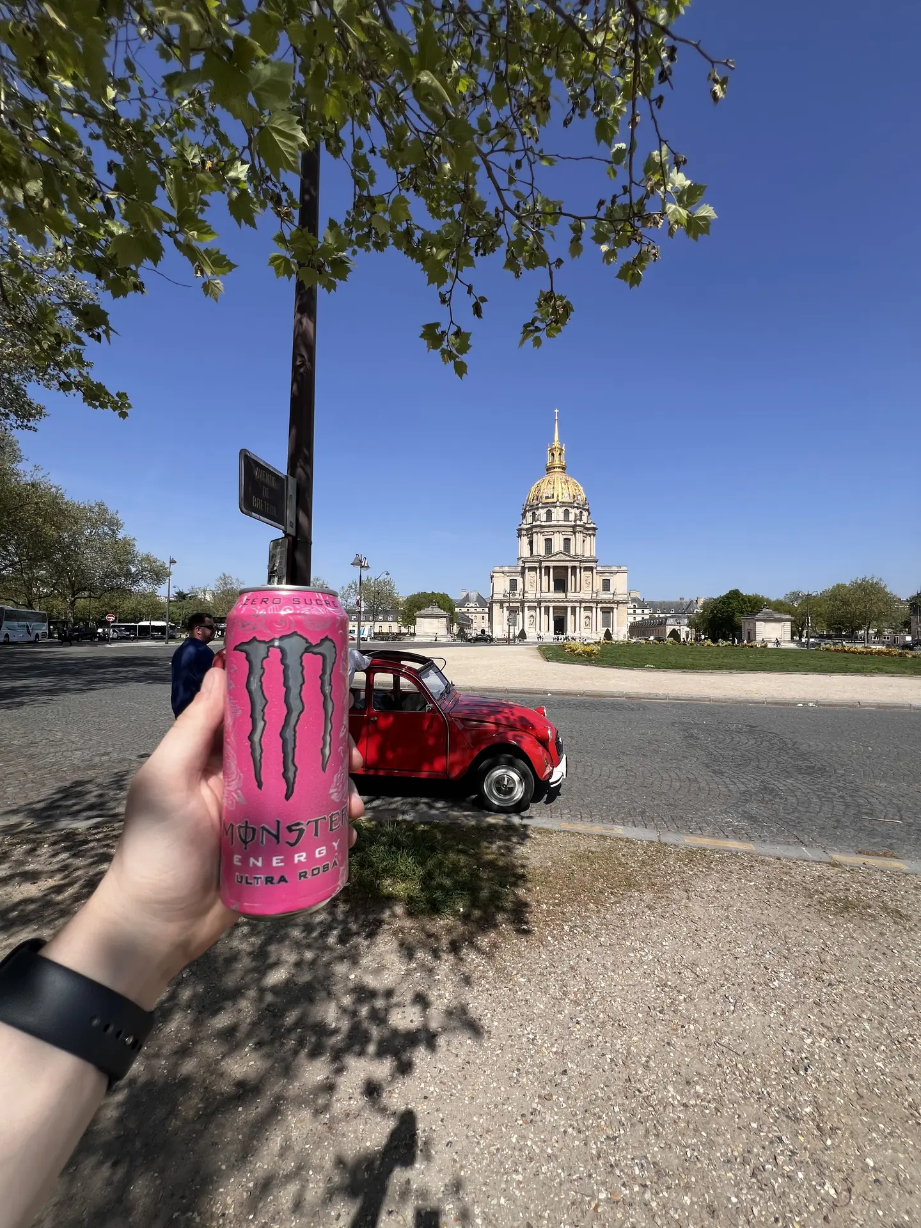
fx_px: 461
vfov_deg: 106.2
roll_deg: -1.4
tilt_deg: +3.1
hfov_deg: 89.9
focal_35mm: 13
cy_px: 614
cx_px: 460
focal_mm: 1.57
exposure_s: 1/2179
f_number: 1.8
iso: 32
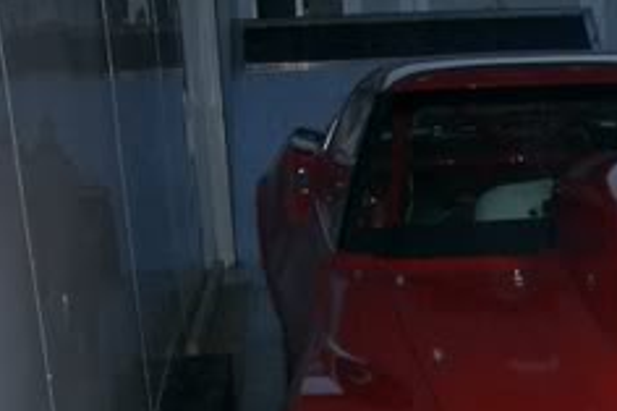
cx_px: 626
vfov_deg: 17.2
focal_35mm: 77
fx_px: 1319
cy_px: 424
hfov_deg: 25.0
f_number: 2.6
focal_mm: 5.8
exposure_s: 1/40
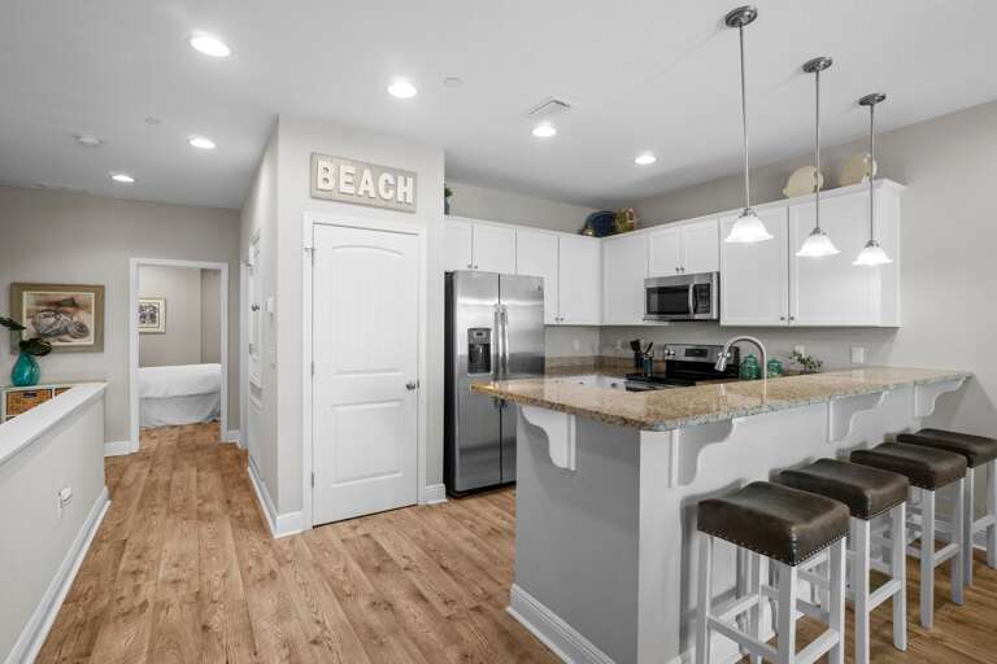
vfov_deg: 77.3
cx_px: 498
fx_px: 415
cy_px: 332
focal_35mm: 15
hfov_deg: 100.4
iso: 400
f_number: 8
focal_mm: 10
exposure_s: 1/2
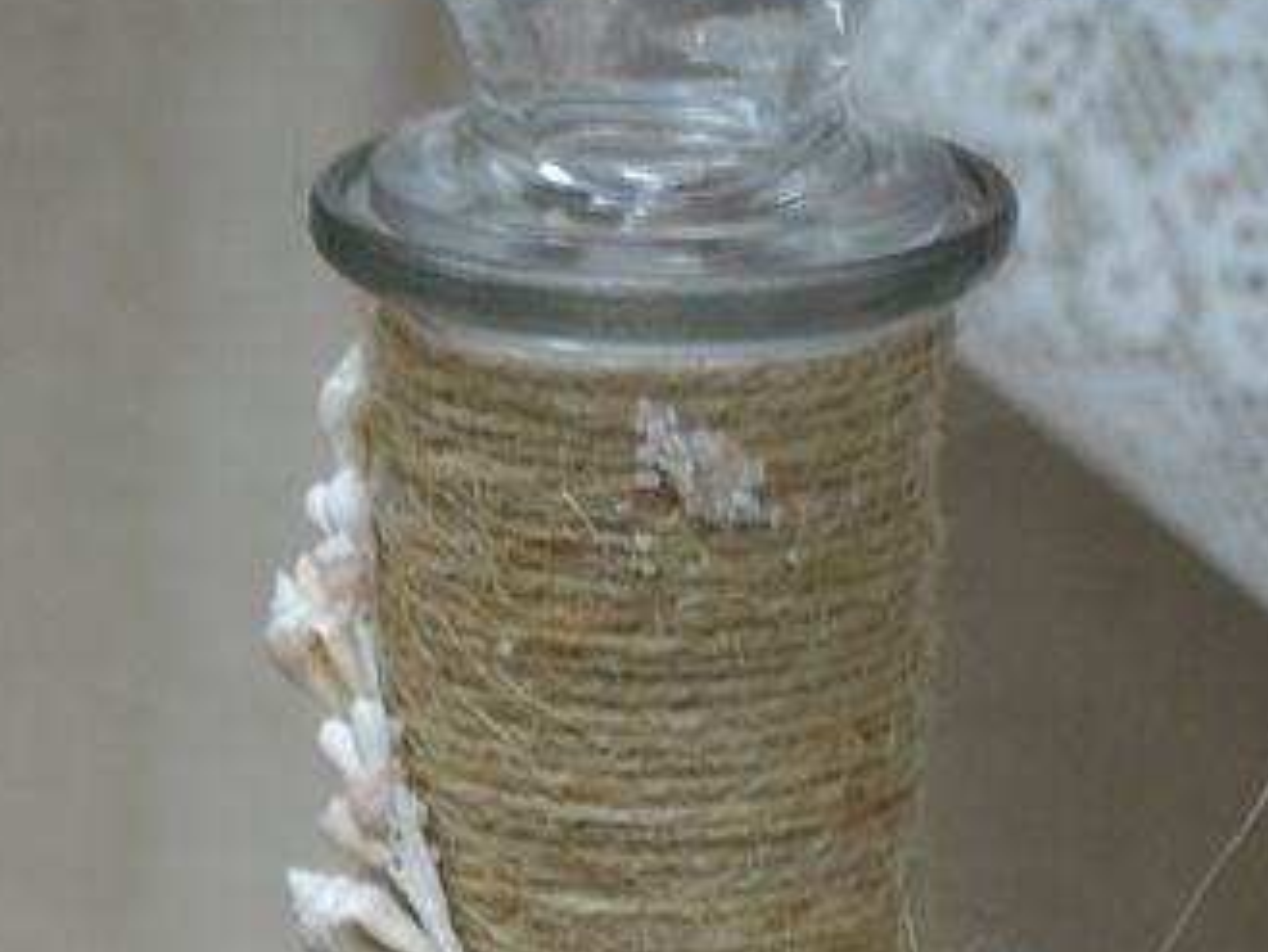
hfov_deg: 4.7
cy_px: 1361
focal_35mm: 421
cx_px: -335
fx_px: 15427
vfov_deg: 3.5
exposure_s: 1/60
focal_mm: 80
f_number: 4.2
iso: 720
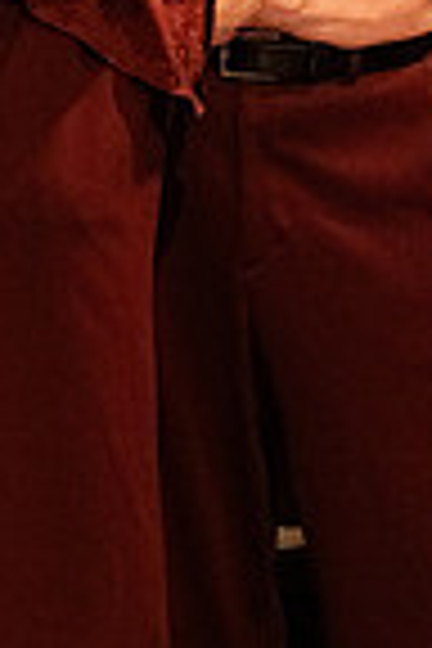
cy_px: -315
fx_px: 3816
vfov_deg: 9.4
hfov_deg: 6.5
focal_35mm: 212
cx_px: 418
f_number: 3.2
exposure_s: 1/250
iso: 4000
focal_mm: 45.5
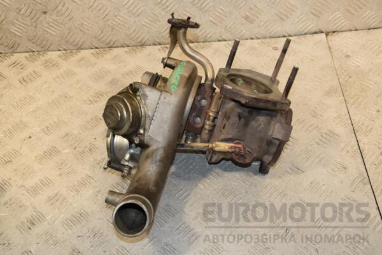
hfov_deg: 41.1
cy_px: 128
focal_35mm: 48
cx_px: 191
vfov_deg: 28.1
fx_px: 509
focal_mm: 32
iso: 800
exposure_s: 1/200
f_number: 6.3
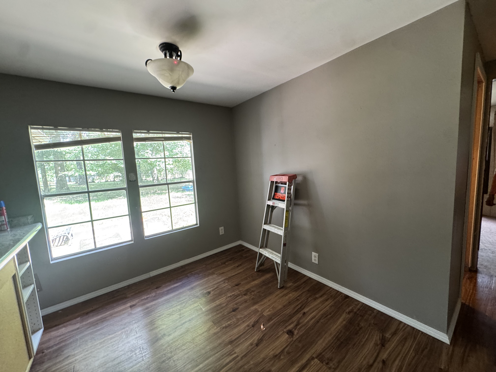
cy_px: 186
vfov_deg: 85.7
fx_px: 201
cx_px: 248
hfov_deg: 102.1
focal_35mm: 14
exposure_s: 1/60
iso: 250
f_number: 2.2
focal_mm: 2.22
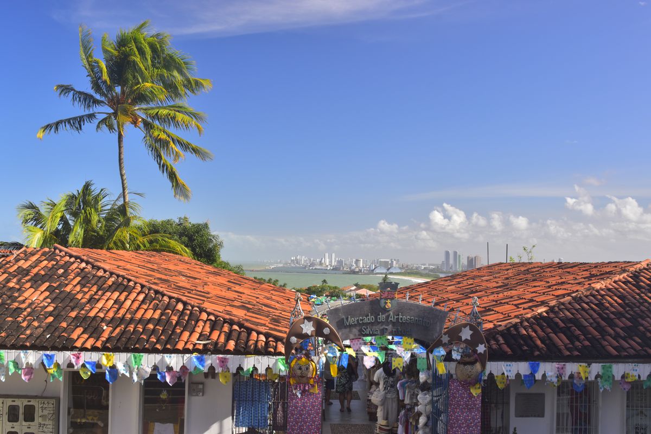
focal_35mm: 44
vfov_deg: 30.8
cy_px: 217
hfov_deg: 45.0
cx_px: 326
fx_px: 787
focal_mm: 29
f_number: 13
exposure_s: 1/60
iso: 100
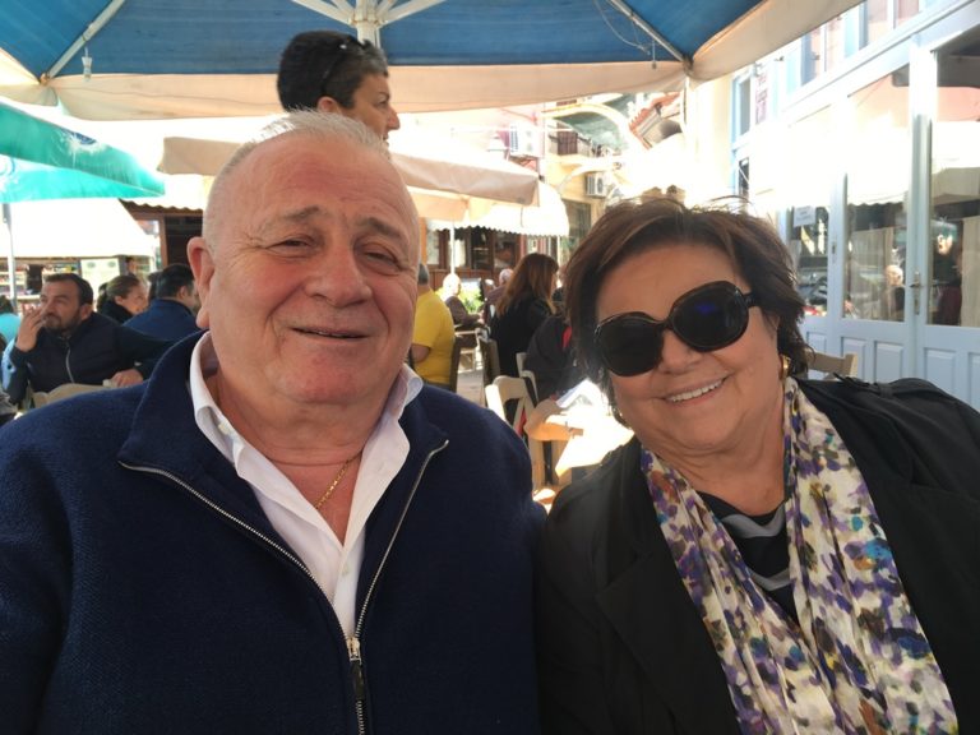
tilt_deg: -4.5
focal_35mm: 29
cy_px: 368
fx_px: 821
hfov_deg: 61.7
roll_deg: +1.0
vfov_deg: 48.2
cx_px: 490
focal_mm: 4.15
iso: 25
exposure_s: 1/118
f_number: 2.2
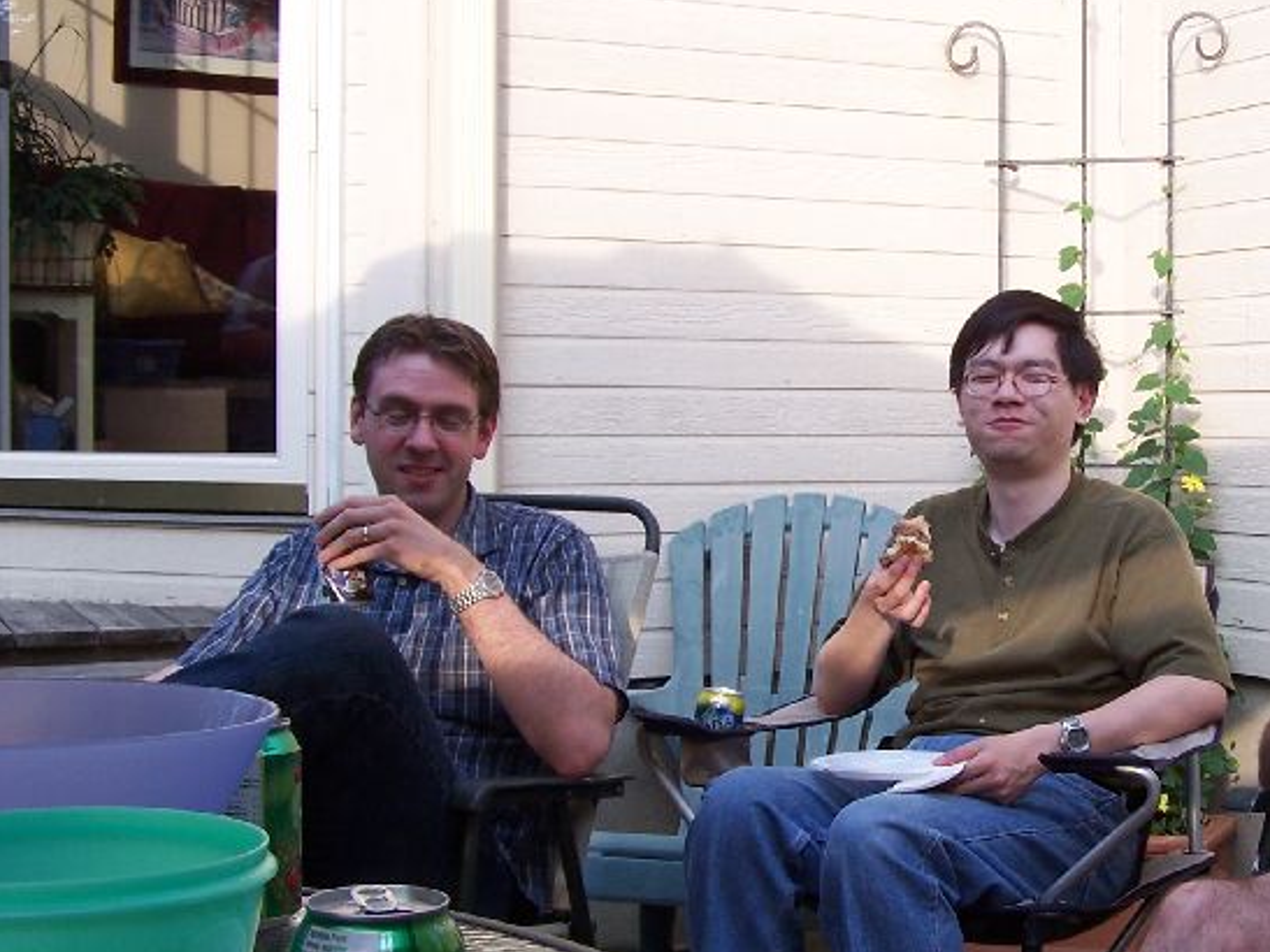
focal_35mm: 60
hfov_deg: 31.5
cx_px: 980
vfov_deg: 24.4
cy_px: 478
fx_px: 2201
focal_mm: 6.3
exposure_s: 1/200
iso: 80
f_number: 2.8
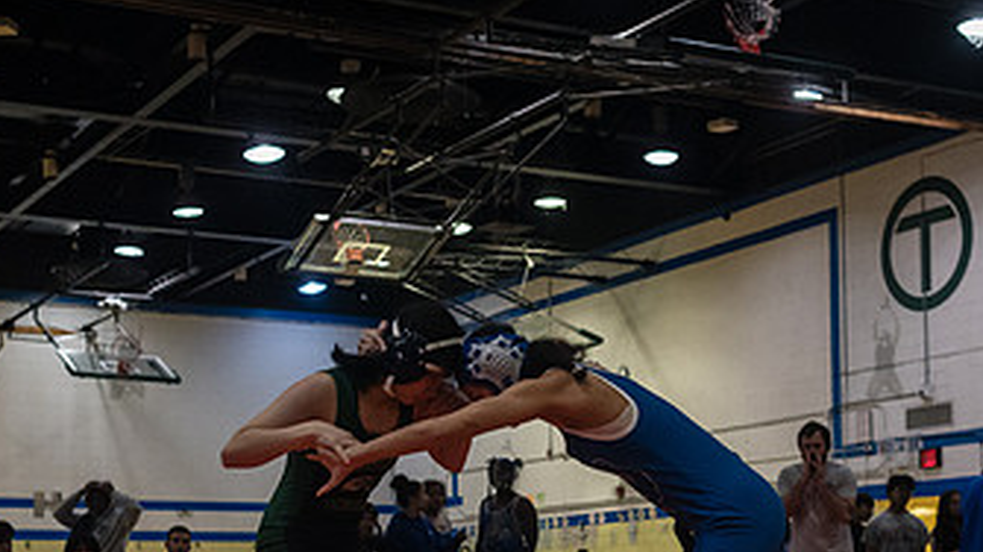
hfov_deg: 30.6
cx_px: 505
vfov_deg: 17.2
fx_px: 1797
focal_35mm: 69
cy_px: 489
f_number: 3.2
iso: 5000
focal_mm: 35
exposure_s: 1/1000
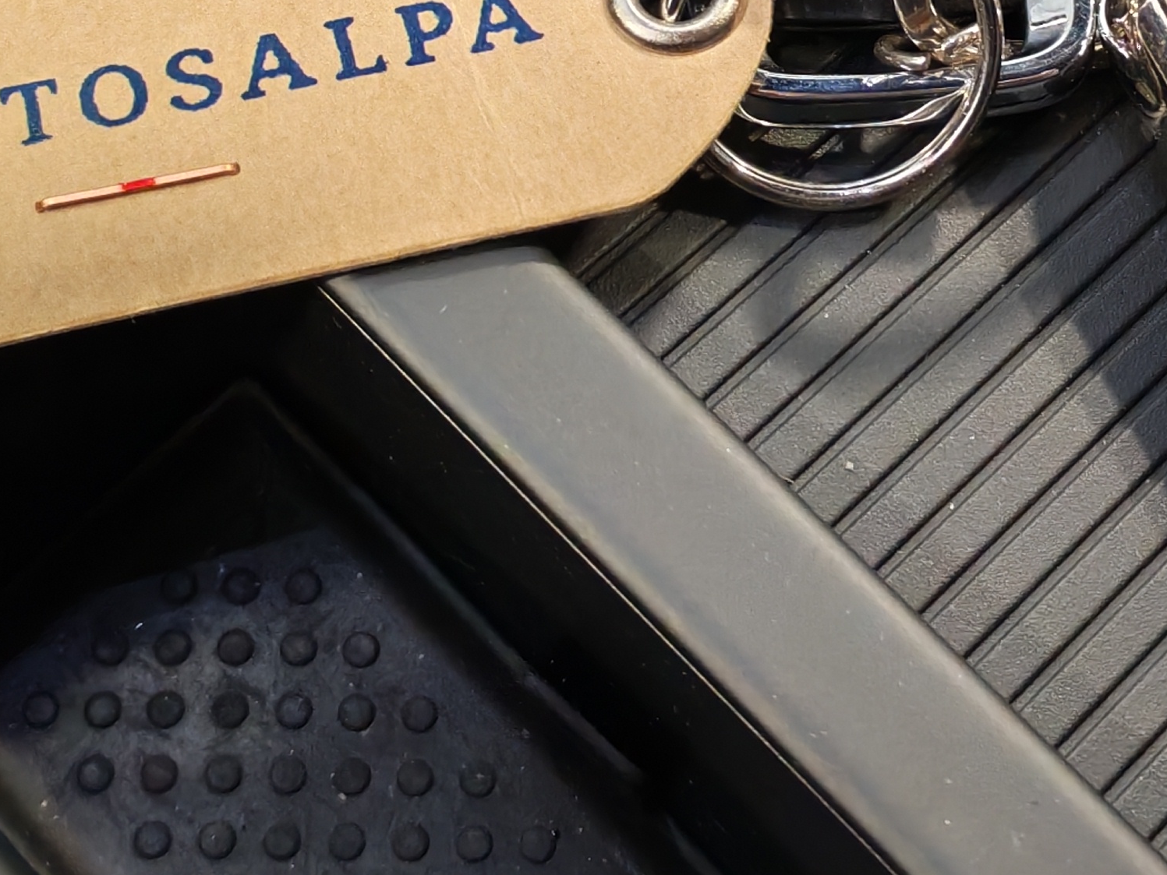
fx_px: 3136
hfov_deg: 20.9
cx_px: 844
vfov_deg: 15.6
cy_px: 28
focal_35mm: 93
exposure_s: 1/50
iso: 1600
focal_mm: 6.12
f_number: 1.9
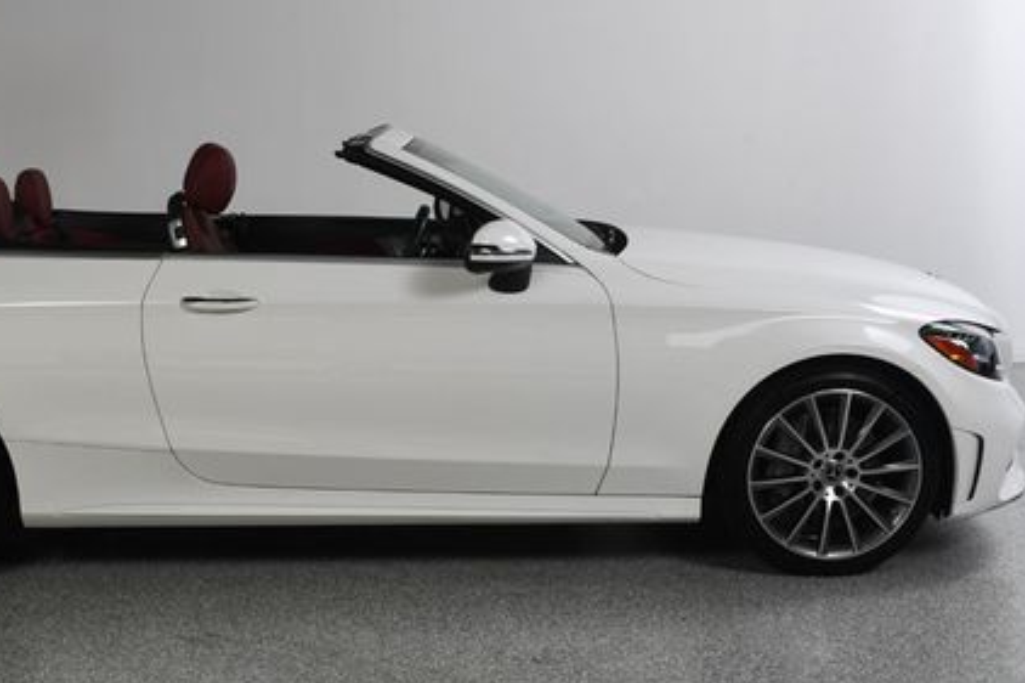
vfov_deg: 27.0
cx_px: 316
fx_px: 1423
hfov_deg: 39.0
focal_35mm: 50
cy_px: 355
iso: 100
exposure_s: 1/160
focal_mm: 22
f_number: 13
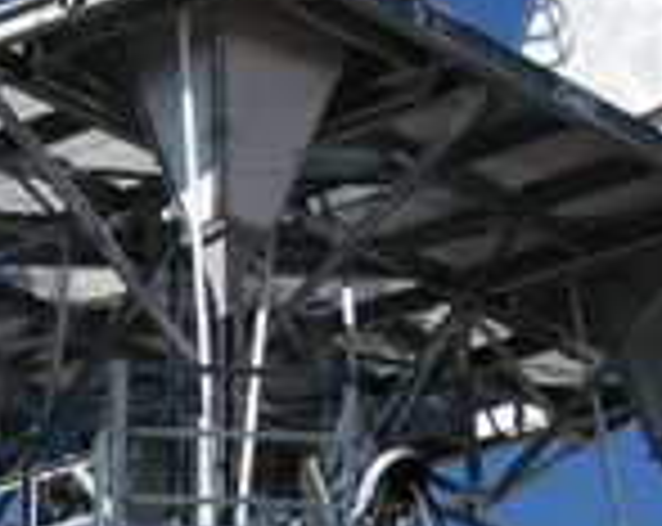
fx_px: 4458
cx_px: 225
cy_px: 182
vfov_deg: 6.8
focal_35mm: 228
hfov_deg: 8.5
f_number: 11
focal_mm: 34
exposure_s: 1/500
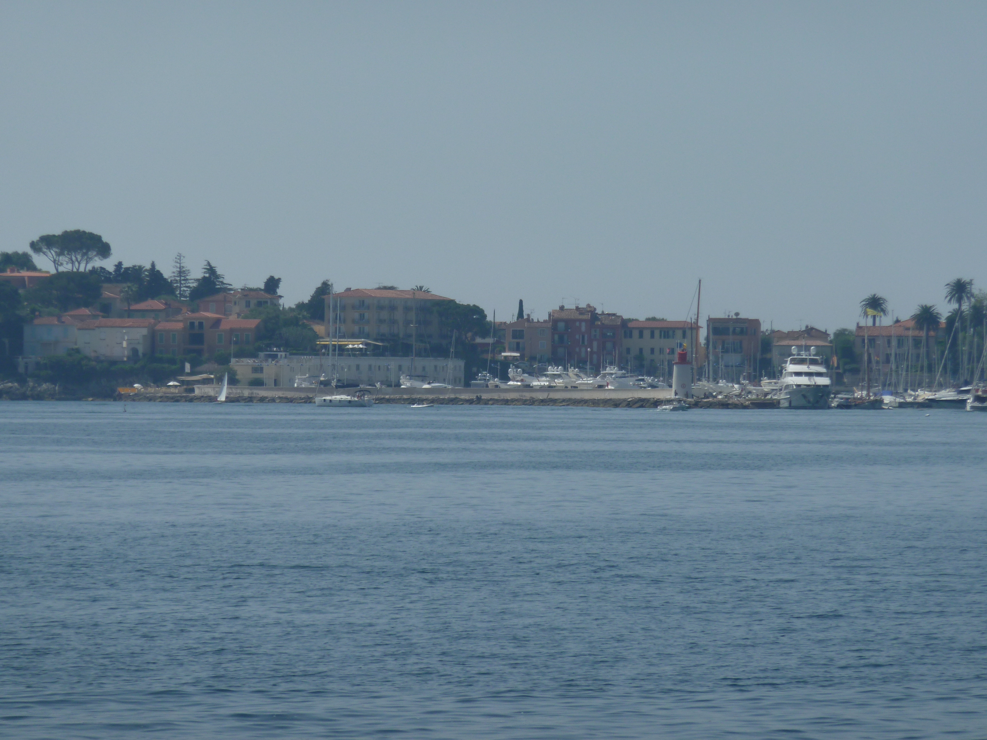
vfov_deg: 5.3
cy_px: 370
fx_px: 7927
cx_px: 494
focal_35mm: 278
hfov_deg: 7.1
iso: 80
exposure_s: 1/1000
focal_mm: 45.7
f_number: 5.6
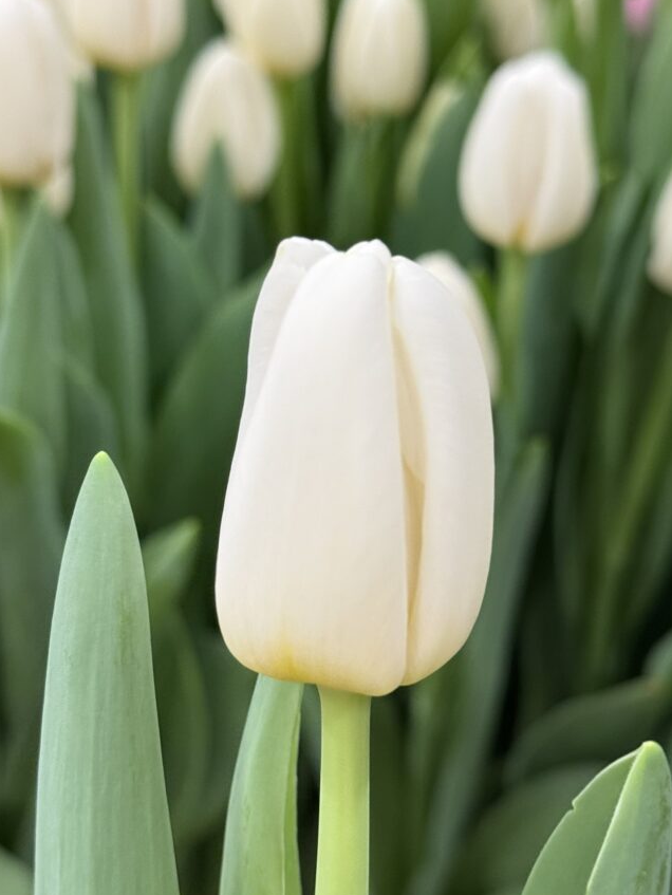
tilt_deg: -33.9
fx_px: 1500
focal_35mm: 58
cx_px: 349
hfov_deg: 25.2
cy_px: 487
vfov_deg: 33.2
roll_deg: -2.2
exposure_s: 1/33
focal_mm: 6.76
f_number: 1.78
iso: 200
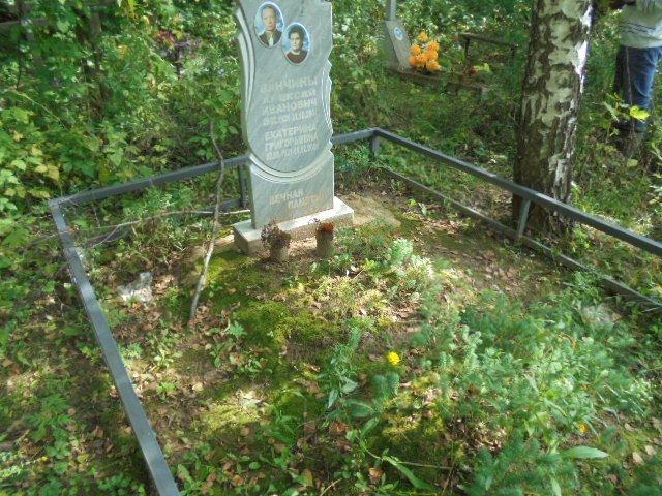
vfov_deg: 53.1
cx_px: 331
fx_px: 497
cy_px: 248
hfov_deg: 67.3
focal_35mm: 26
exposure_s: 1/160
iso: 160
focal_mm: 4.6
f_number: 3.5
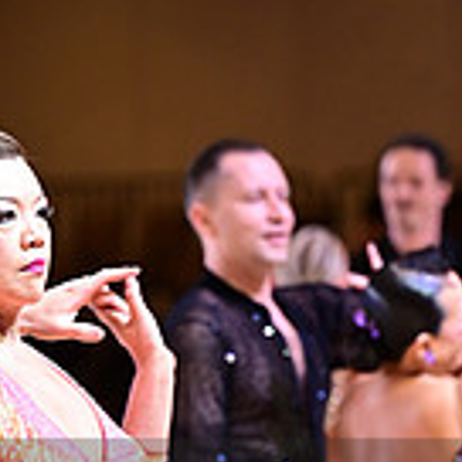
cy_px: 554
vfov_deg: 3.7
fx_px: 7097
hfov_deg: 3.7
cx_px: 48
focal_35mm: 470
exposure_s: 1/400
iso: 2000
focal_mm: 130
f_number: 2.8
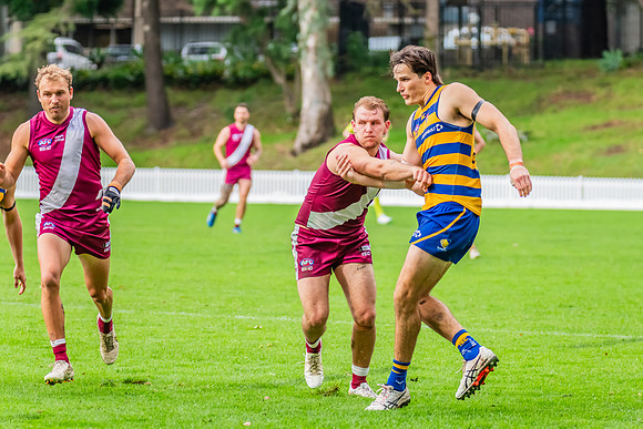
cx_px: 340
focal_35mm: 275
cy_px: 227
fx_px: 4915
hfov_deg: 7.5
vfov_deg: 5.0
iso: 2200
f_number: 5.6
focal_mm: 260
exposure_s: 1/1250
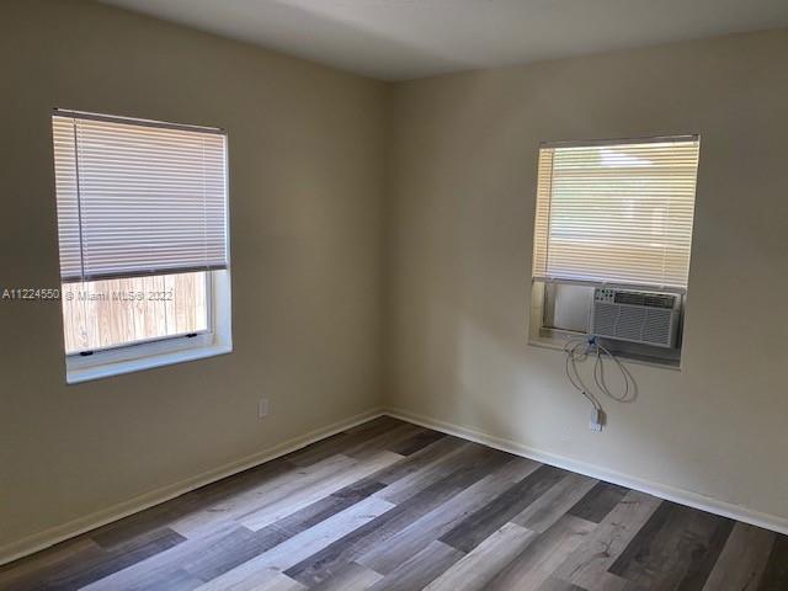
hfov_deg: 67.3
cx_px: 394
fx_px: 592
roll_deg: -1.5
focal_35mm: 26
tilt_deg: -8.0
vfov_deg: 53.1
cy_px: 296
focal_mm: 4.25
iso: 125
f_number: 1.8
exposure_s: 1/99
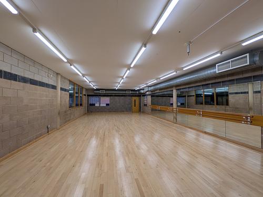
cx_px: 132
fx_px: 106
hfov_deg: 102.1
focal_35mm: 14
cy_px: 98
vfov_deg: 85.7
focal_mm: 1.85
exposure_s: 1/149
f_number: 2.2
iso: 52
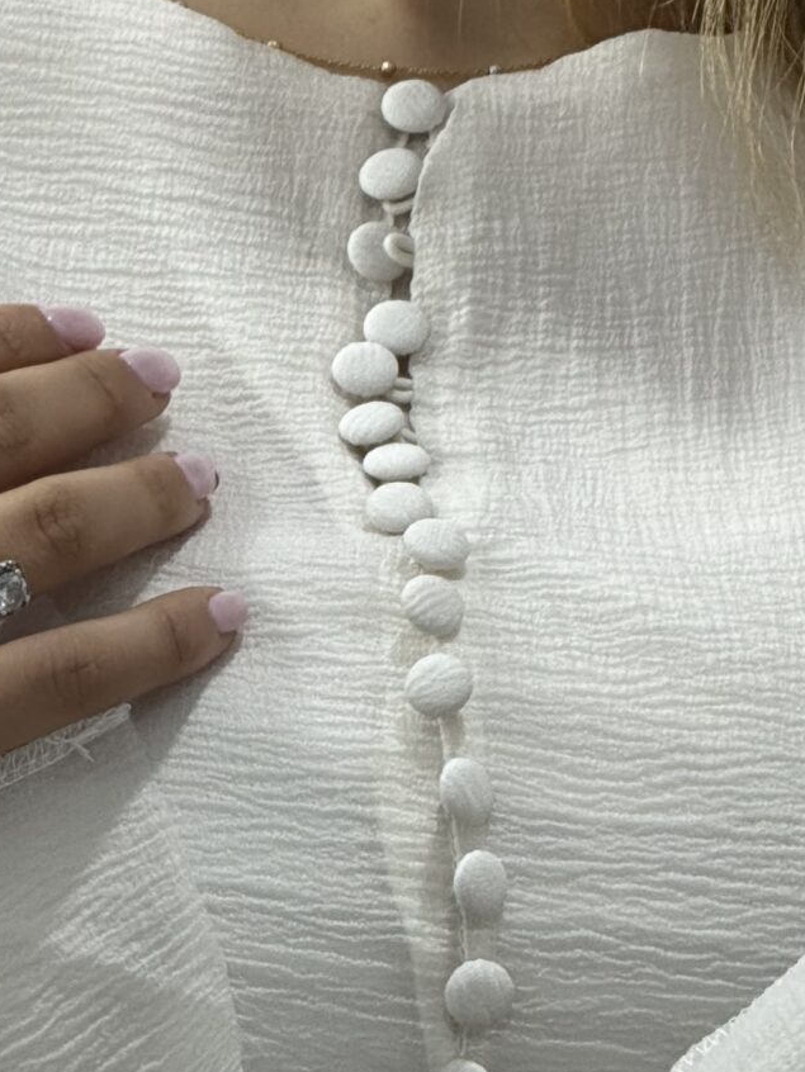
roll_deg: -9.2
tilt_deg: -15.7
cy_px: 502
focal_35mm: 363
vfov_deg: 5.5
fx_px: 11250
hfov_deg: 4.1
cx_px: 411
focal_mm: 15.66
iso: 200
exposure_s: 1/100
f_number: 2.8
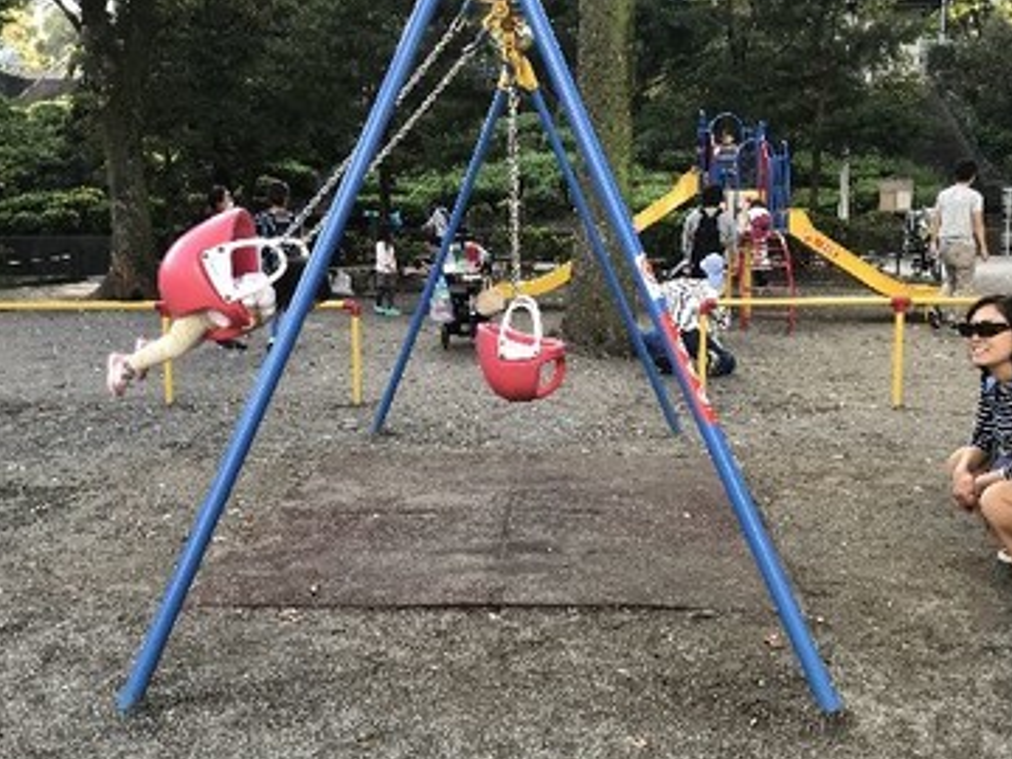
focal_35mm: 35
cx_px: 534
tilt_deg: -6.7
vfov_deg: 40.7
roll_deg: +0.5
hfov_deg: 52.6
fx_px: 1023
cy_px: 368
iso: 25
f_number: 1.8
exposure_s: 1/120
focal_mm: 3.99
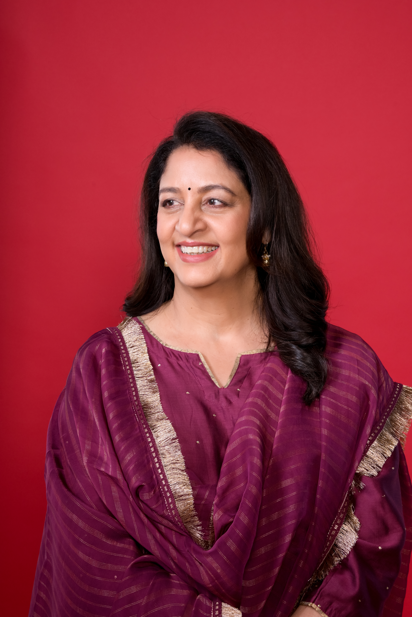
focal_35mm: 85
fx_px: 1459
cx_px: 206
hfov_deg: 16.1
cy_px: 308
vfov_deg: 23.9
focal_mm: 85
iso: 400
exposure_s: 1/200
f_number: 11
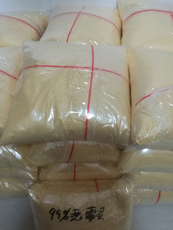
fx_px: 180
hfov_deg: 51.3
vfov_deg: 65.3
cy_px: 115
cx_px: 86
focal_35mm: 27
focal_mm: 4.04
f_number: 2
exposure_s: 1/25
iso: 400
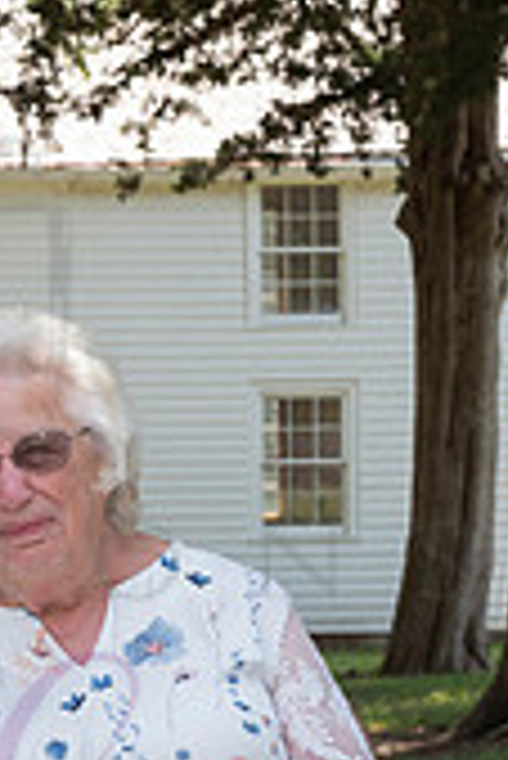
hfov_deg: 7.7
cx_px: -126
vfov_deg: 11.6
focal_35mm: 176
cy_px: 720
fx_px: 3717
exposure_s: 1/125
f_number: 10
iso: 500
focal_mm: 66
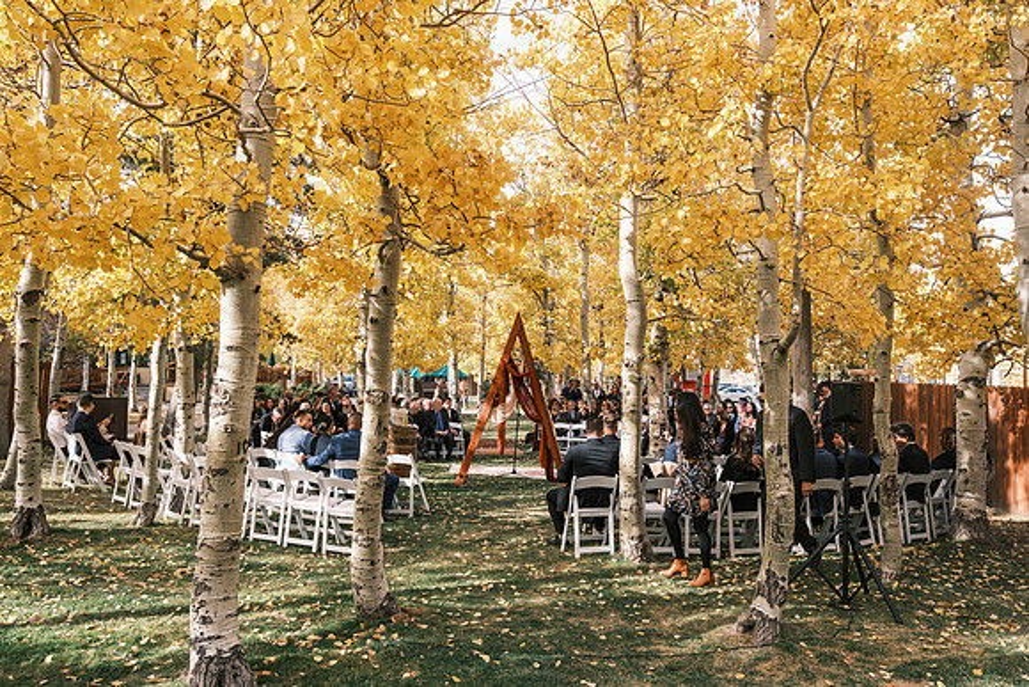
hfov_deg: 67.4
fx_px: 772
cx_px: 514
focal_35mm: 27
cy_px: 344
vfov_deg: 48.0
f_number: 5.6
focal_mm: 18
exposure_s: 1/250
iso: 160
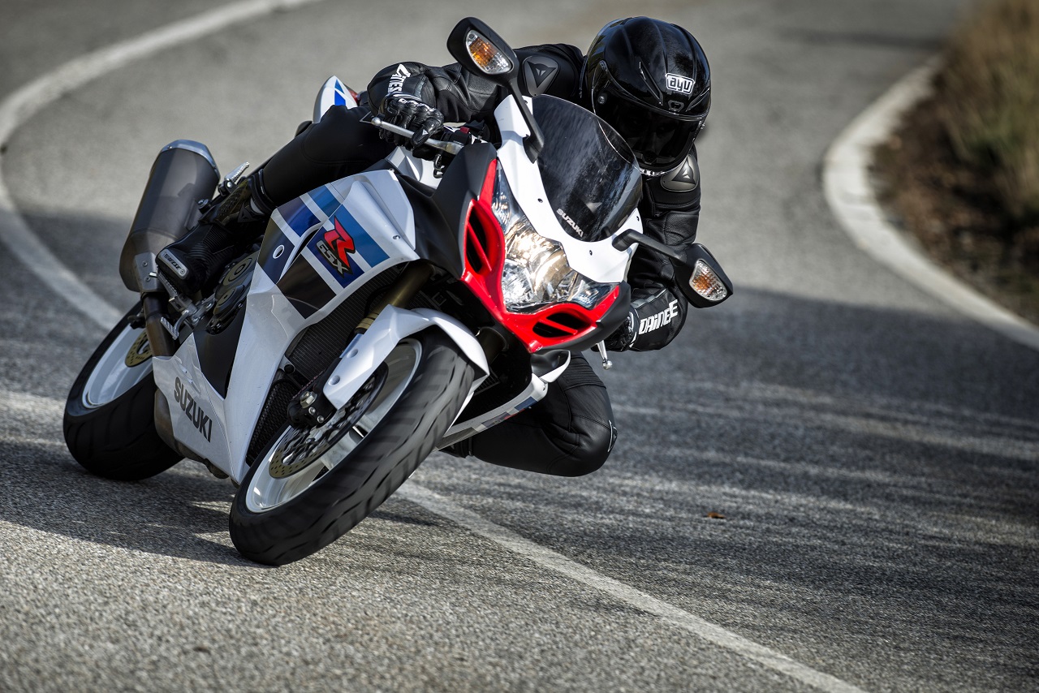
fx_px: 8660
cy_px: 346
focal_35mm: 300
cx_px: 520
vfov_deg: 4.6
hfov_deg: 6.9
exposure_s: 1/1250
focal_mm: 300
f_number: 5
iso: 200
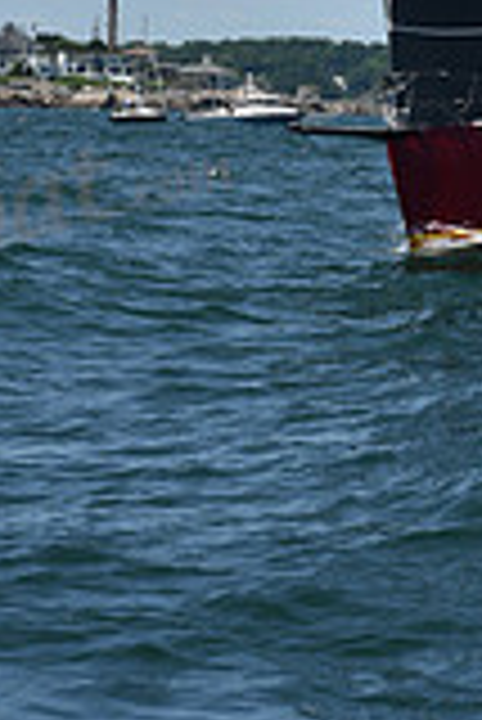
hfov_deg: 5.4
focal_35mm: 254
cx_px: 466
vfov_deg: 7.9
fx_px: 5090
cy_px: -518
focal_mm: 70
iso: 250
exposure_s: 1/1000
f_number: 9
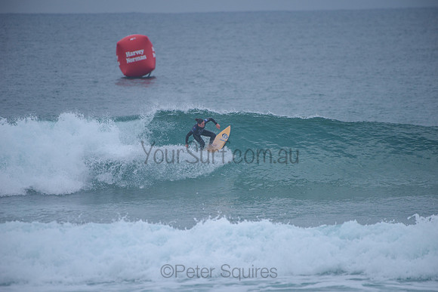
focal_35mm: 500
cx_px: 219
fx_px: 6084
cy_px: 146
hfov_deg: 4.1
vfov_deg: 2.8
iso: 320
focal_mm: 500
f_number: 5.6
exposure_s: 1/2000
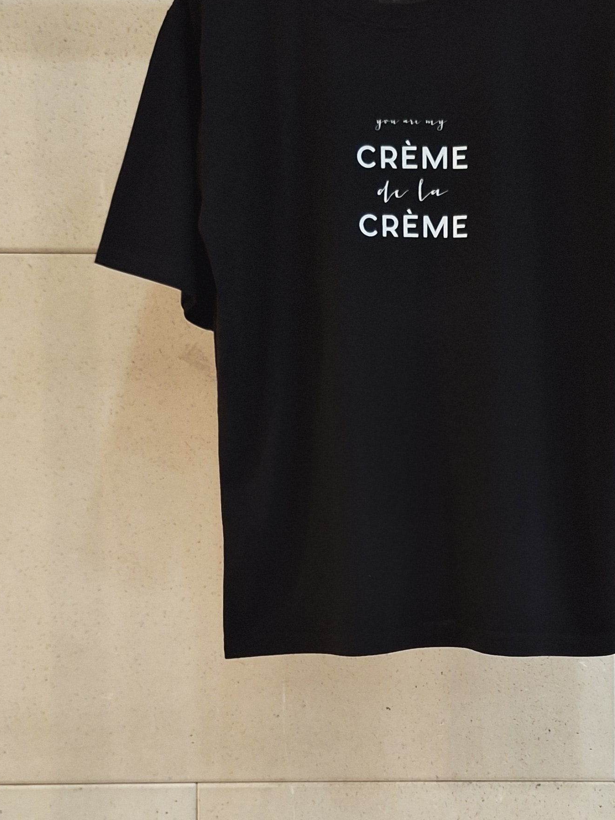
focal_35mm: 57
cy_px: 501
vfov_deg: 33.6
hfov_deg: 25.6
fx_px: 1350
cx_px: 391
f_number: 1.8
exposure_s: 1/60
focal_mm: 5.23
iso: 160
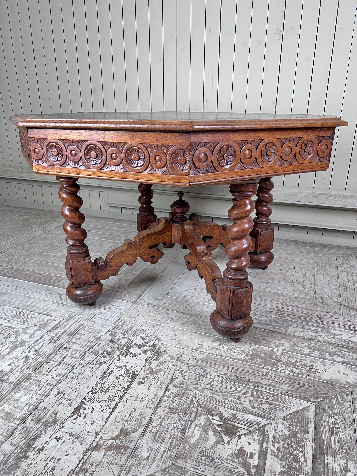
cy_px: 238
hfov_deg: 53.1
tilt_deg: -20.3
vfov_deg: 67.3
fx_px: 358
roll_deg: +0.1
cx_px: 178
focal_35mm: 26
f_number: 1.5
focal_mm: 5.7
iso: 160
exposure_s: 1/60
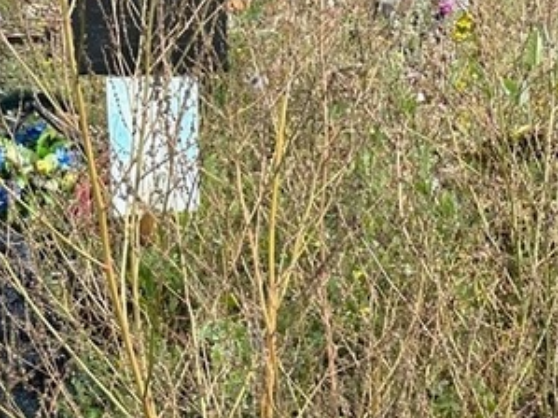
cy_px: 481
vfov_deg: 16.0
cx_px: 528
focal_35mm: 89
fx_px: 1434
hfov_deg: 21.4
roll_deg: -1.2
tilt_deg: -12.1
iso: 50
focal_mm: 5.7
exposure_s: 1/1100
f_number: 1.5
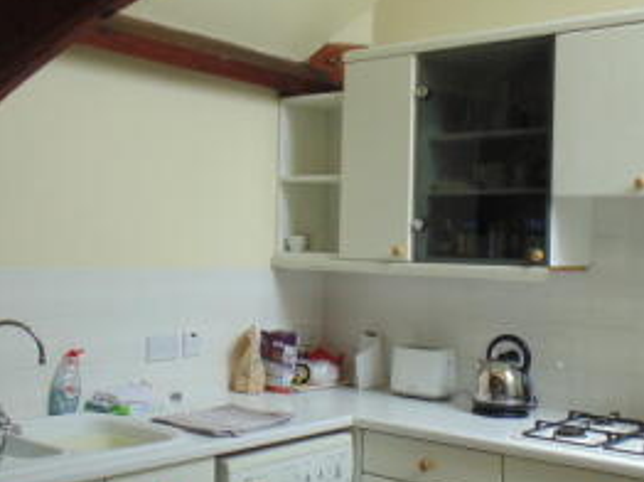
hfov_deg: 38.7
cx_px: 240
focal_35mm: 49
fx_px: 911
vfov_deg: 29.6
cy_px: 264
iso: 80
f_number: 3.1
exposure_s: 1/125
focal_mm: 4
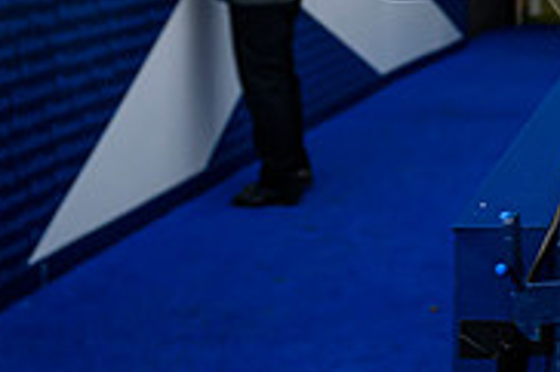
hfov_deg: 19.7
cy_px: -168
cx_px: 822
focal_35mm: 91
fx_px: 1414
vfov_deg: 14.1
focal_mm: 28.5
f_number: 4
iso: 1250
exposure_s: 1/1600
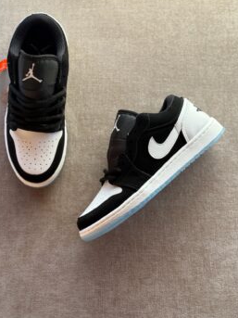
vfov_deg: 34.4
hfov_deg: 26.1
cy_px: 150
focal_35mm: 56
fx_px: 514
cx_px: 105
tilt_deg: -78.6
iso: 100
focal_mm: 6.76
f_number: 1.78
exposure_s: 1/111
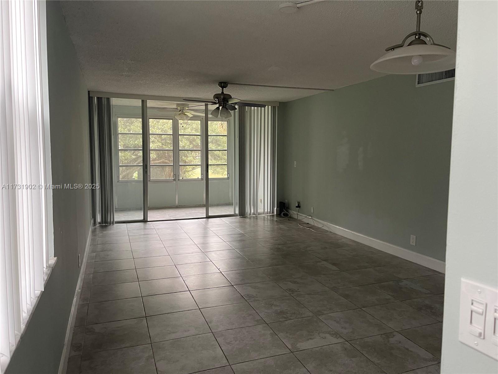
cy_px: 187
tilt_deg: -5.0
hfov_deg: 69.4
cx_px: 249
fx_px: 360
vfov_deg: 54.9
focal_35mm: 25
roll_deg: -0.2
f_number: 1.6
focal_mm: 5.1
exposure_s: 1/60
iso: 160
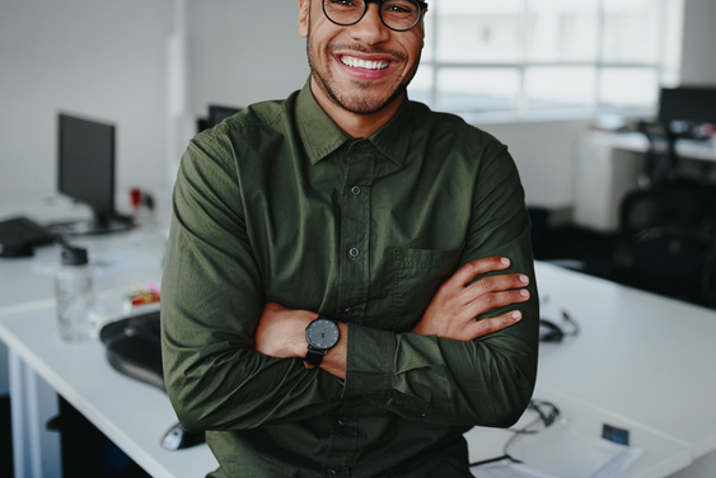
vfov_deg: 29.8
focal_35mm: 45
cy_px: 177
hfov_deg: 43.2
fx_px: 895
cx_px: 455
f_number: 1.8
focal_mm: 35
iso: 400
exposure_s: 1/800
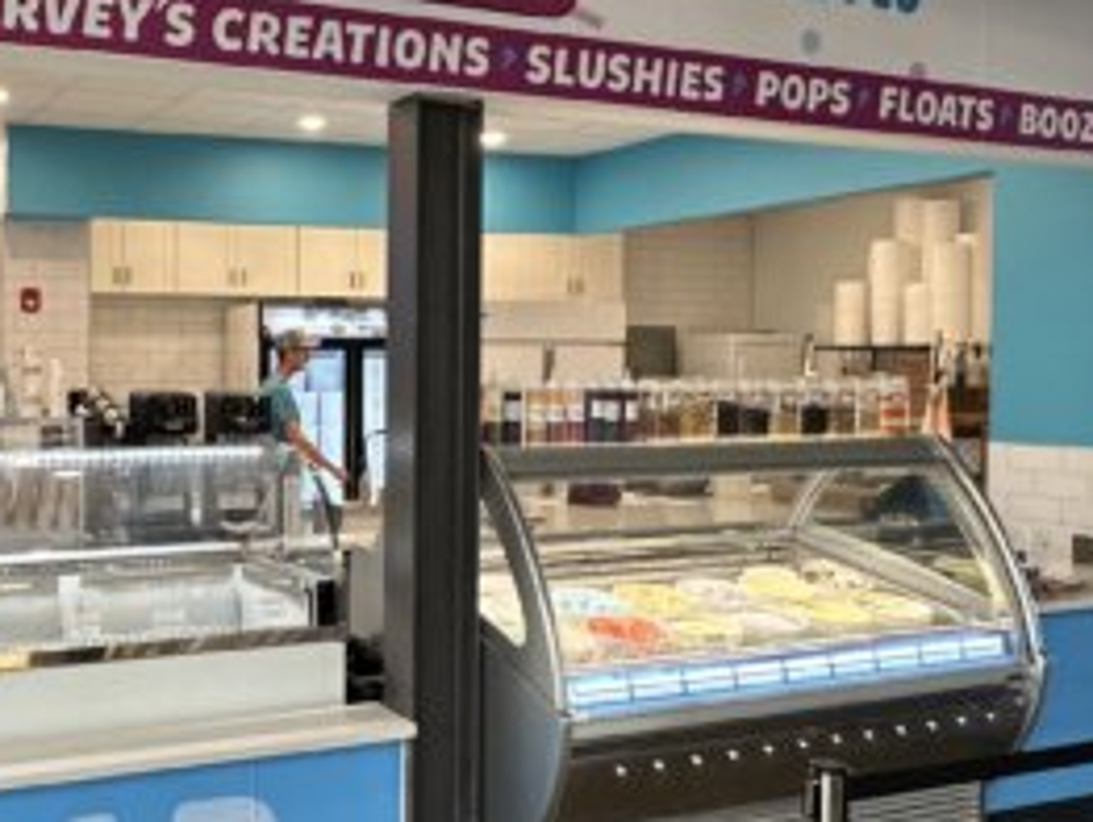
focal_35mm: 41
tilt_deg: -1.7
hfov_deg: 44.3
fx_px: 1296
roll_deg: +0.0
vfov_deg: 35.2
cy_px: 392
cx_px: 280
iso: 200
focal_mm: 2.22
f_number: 2.2
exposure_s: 1/120
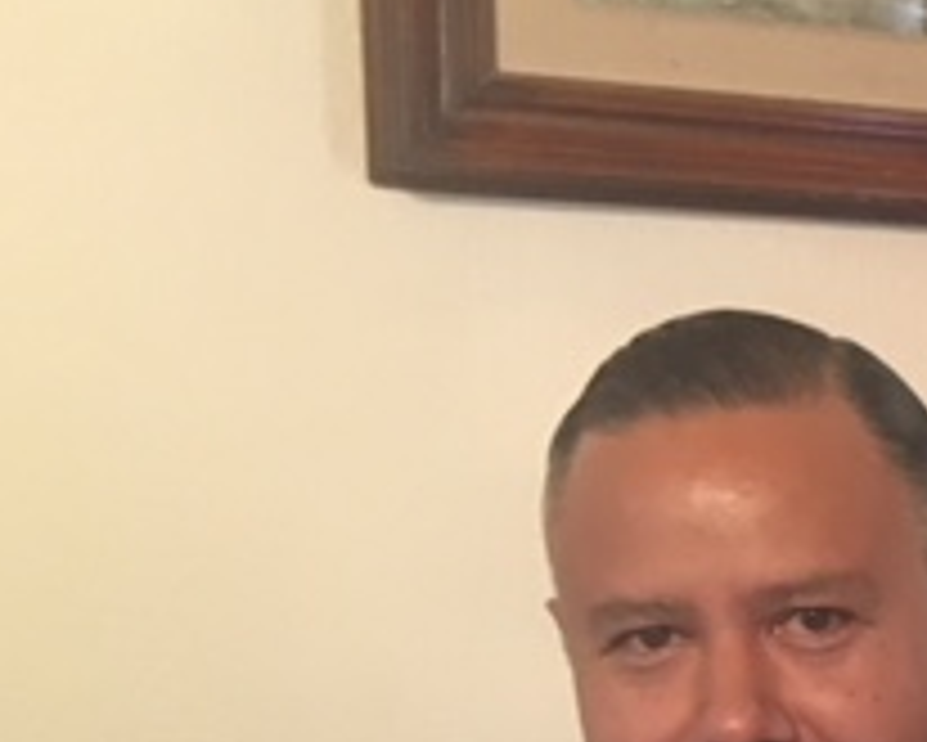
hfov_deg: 19.2
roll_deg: -1.0
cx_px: 1359
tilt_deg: -11.4
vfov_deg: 16.8
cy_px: 845
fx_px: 2415
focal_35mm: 88
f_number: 2.2
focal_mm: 4.15
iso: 400
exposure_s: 1/15
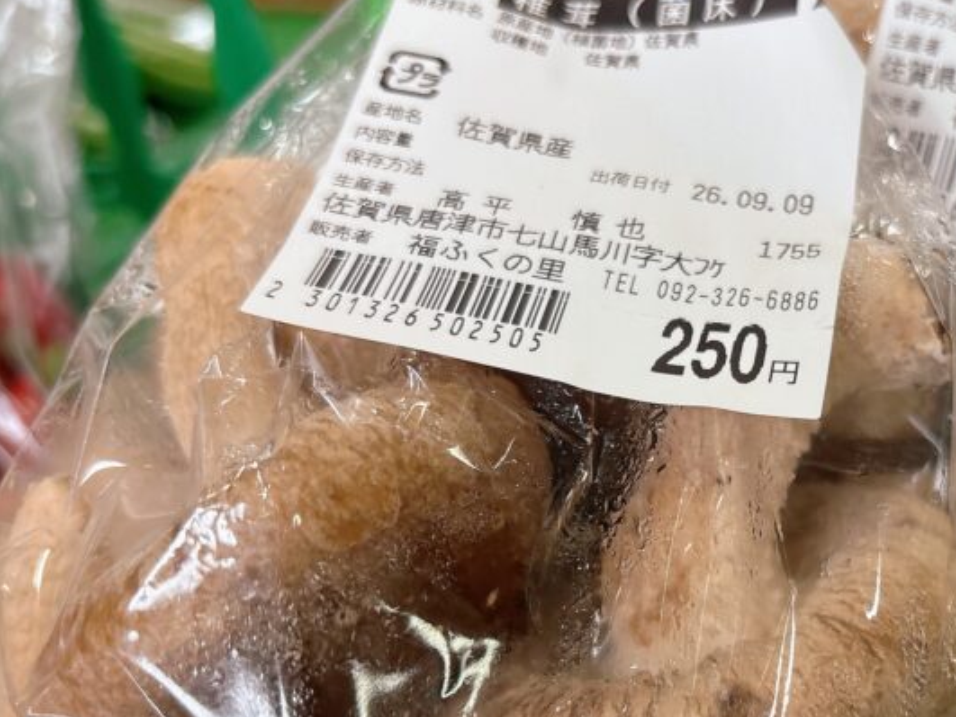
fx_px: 1298
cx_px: 717
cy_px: 515
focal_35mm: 47
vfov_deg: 30.5
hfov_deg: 39.4
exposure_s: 1/120
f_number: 1.6
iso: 100
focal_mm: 5.96
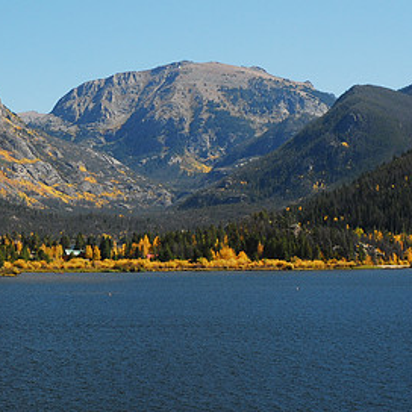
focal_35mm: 120
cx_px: 164
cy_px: 198
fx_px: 1616
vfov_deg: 14.5
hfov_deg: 14.5
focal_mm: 44
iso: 160
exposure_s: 1/80
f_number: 8
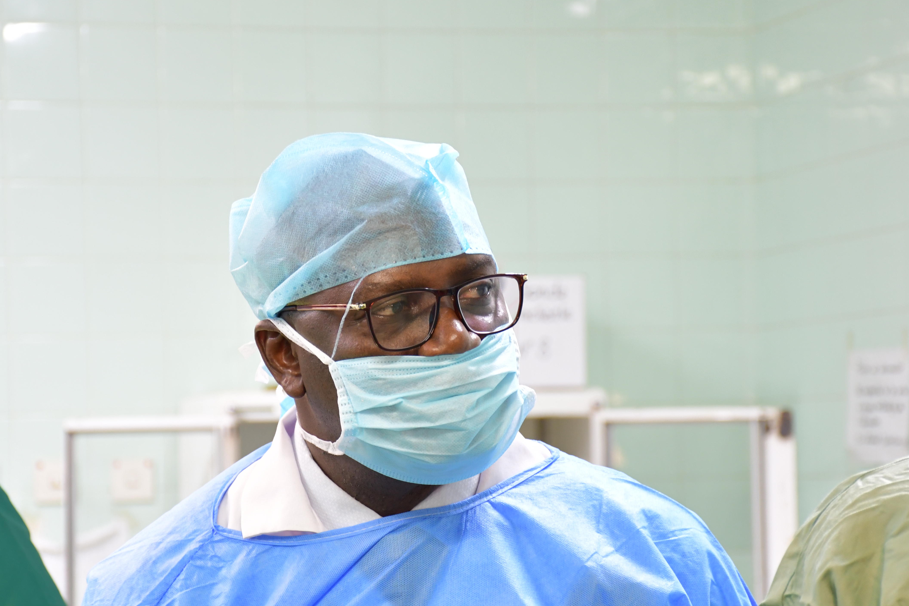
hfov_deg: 14.9
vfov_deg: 9.9
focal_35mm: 138
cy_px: 358
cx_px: 412
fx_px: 3484
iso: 1000
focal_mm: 70
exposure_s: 1/30
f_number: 5
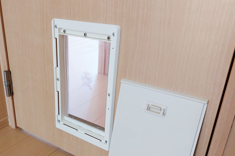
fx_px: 215
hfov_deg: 56.4
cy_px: 93
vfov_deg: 39.8
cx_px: 86
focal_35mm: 33
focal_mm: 5.23
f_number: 1.8
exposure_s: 1/24
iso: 100
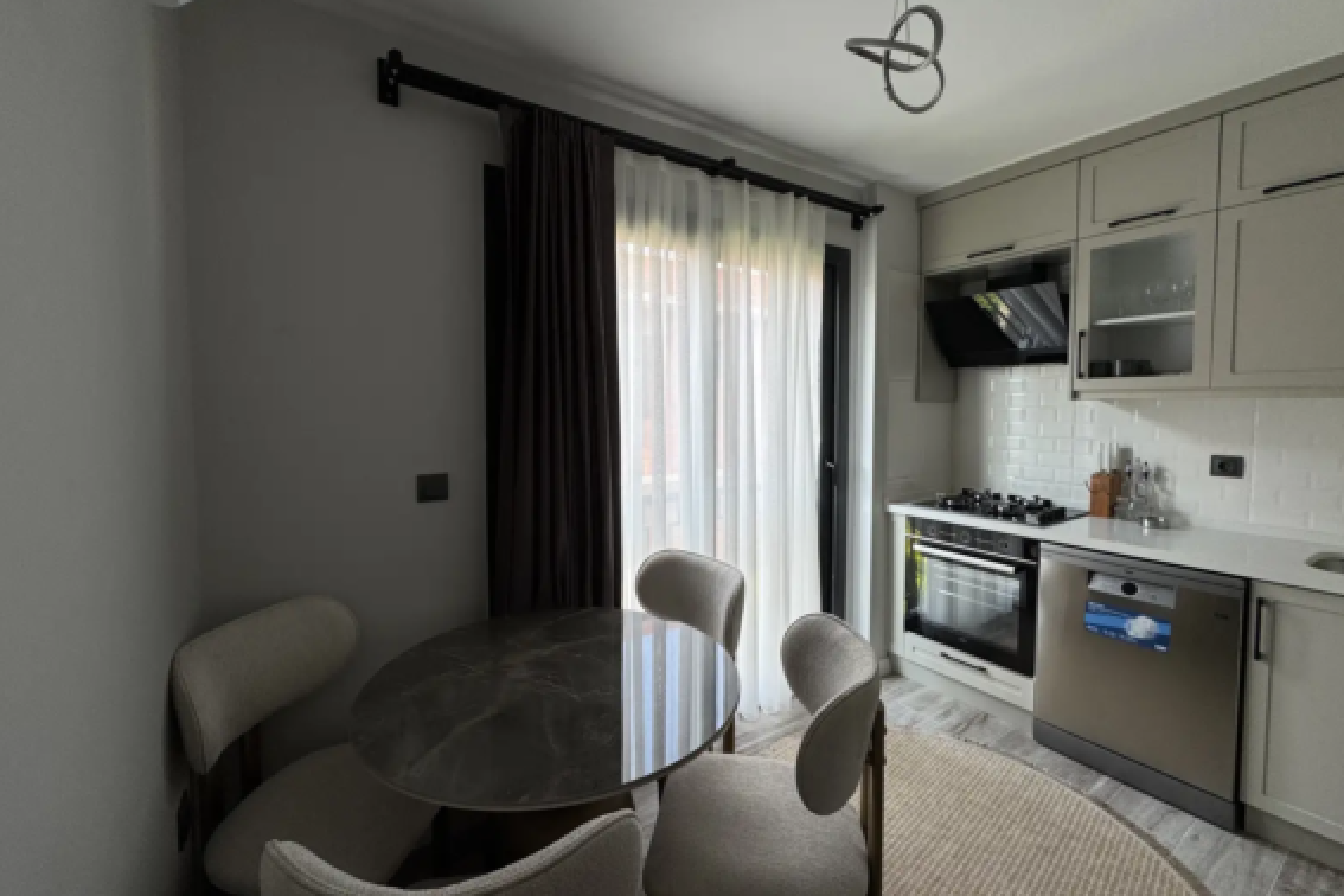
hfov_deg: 100.4
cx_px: 661
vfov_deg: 77.3
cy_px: 431
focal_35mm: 15
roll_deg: +0.6
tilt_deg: -3.1
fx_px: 560
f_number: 2.2
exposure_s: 1/99
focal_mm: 2.22
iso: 50
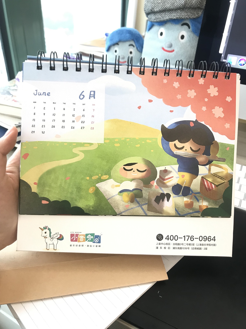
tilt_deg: -33.1
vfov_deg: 63.4
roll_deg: -0.9
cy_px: 164
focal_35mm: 28
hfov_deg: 49.7
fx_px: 265
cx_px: 123
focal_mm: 3.99
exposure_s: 1/25
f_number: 1.8
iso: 32
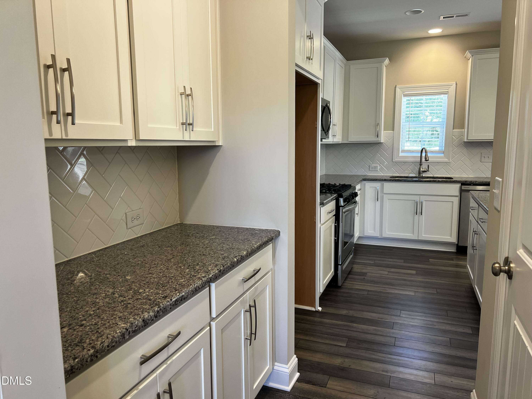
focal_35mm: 26
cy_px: 200
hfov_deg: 67.3
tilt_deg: -8.3
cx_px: 266
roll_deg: +0.6
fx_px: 400
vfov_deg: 53.1
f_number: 1.5
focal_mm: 5.7
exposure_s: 1/120
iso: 125
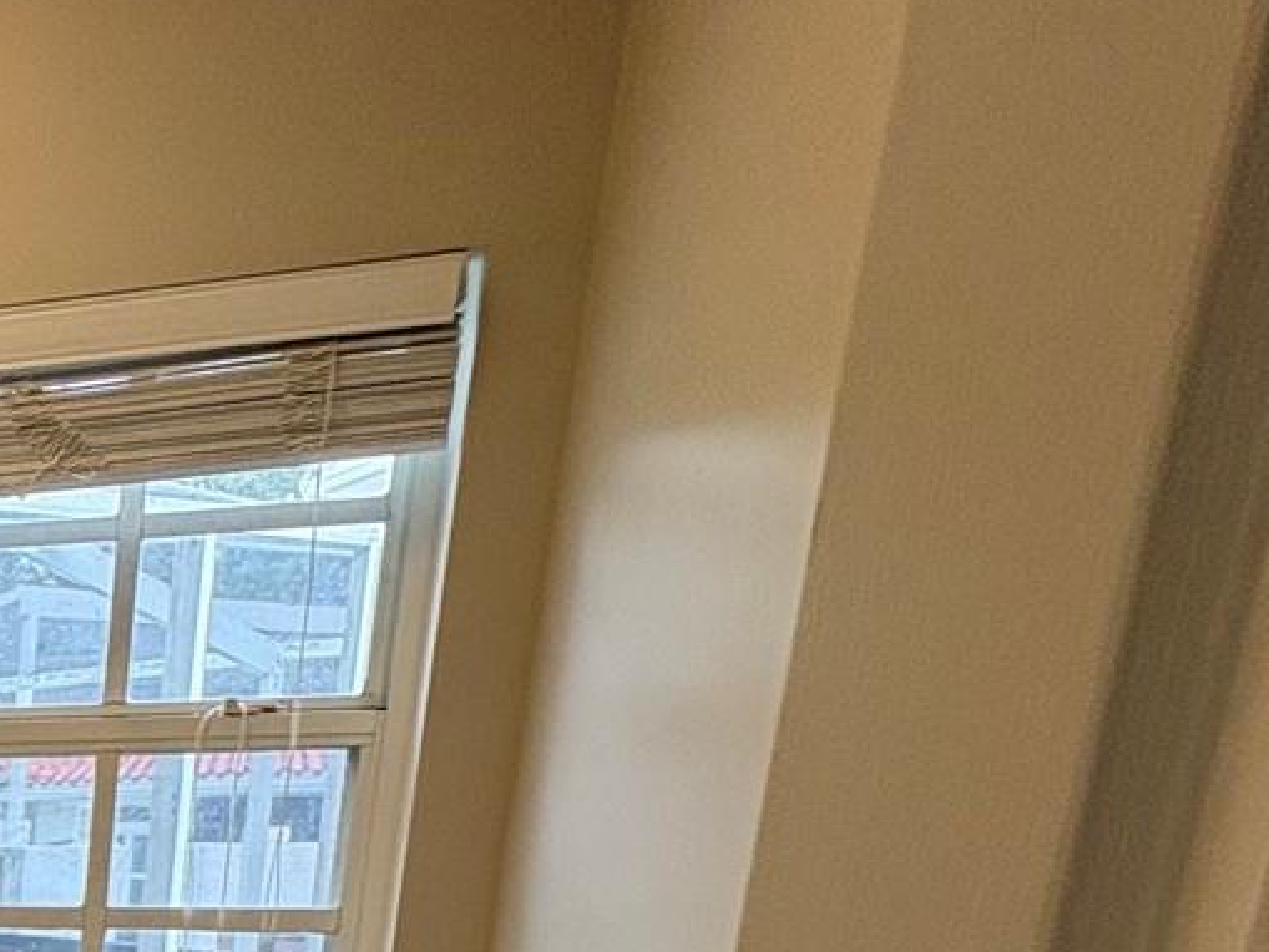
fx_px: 1613
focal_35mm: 44
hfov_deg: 30.0
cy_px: 1221
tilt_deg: -13.7
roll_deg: +0.0
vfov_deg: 27.7
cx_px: -526
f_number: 2.2
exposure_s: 1/120
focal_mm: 2.22
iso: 125
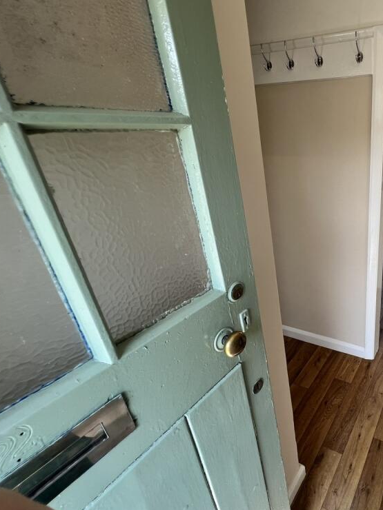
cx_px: 343
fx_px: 266
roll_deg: +0.4
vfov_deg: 87.8
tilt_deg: -24.1
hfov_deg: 60.8
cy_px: 254
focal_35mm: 18
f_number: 1.8
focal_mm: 1.57
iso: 32
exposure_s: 1/100
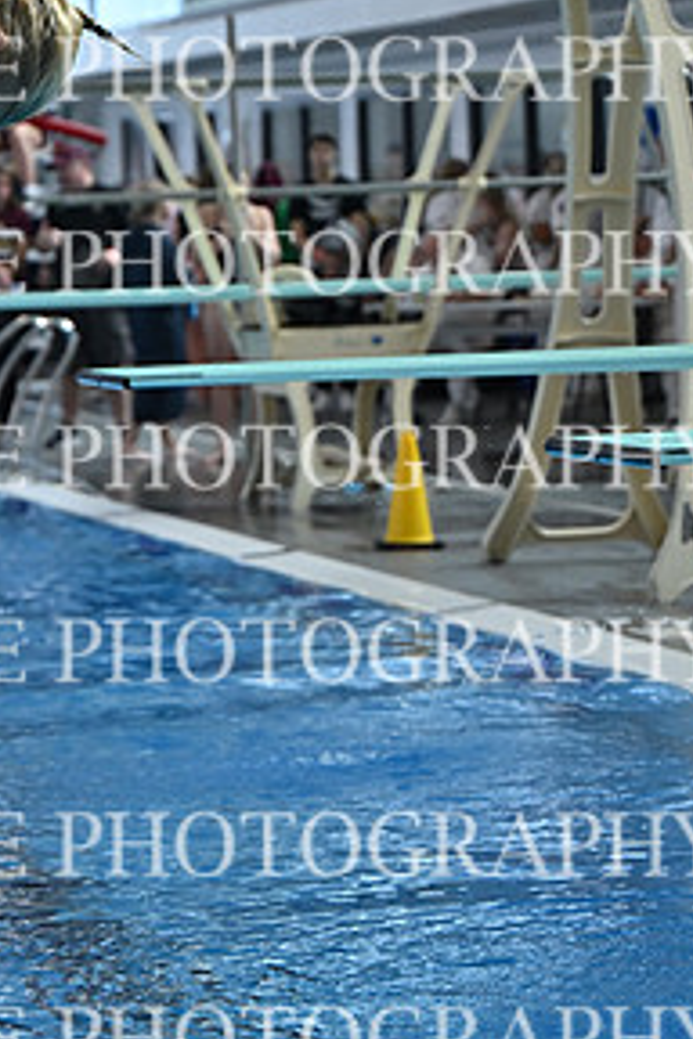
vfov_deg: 14.4
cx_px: 31
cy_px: 166
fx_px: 4071
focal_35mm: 141
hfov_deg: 9.7
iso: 640
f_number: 2.8
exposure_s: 1/1600
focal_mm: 70
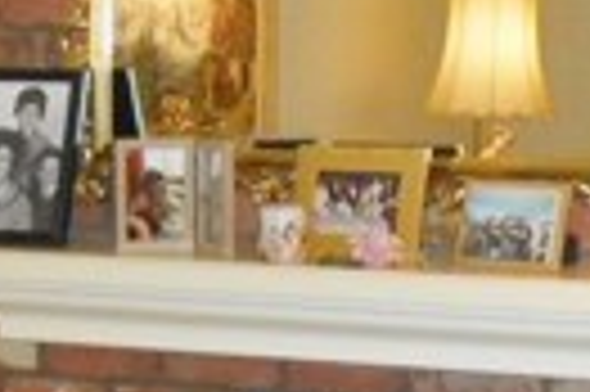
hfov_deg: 15.5
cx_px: 410
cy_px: 387
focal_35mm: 132
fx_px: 2161
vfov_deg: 10.3
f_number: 3.5
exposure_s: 1/25
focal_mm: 4.6
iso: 320
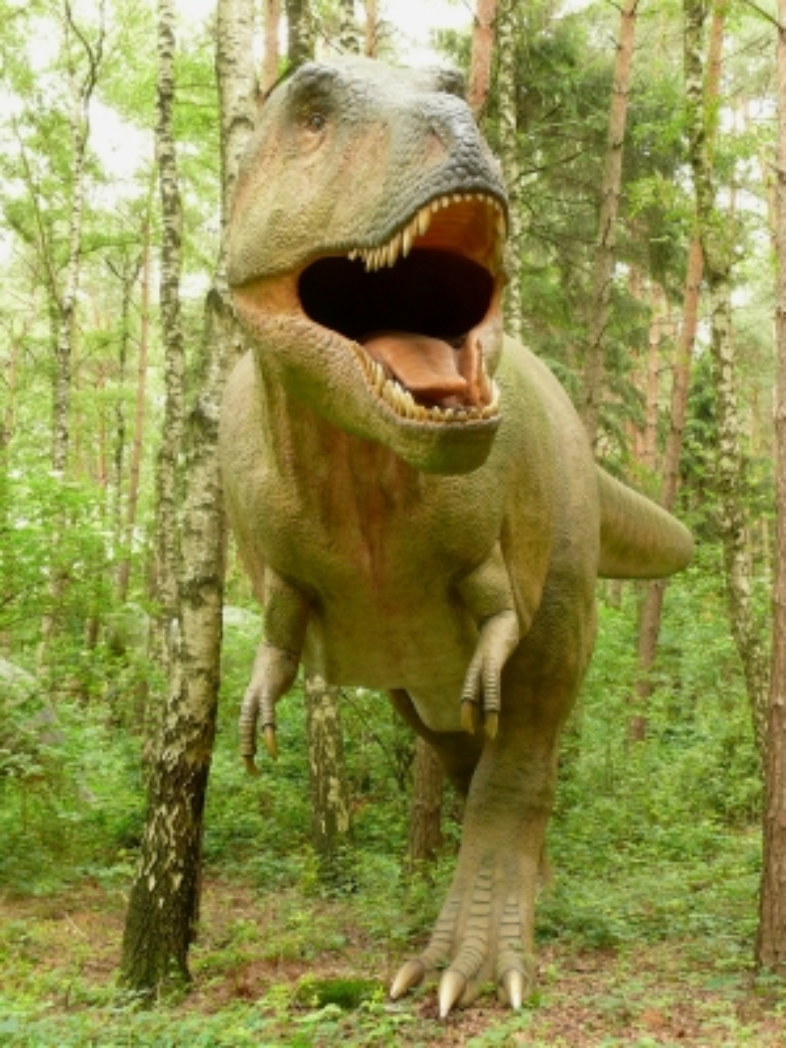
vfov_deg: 36.8
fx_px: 1574
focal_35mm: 52
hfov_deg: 28.0
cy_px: 524
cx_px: 393
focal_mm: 10.9
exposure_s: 1/6
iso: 100
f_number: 6.3
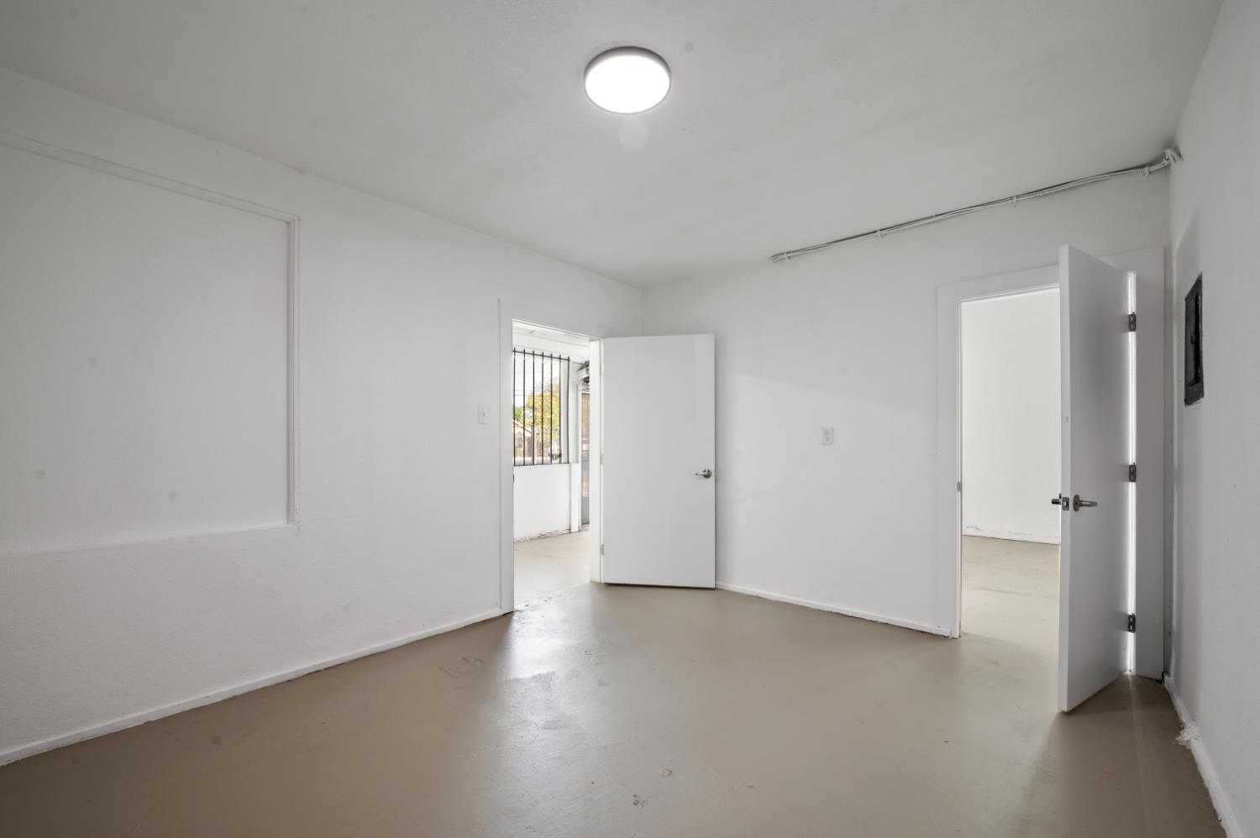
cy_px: 419
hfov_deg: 104.3
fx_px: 490
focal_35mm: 14
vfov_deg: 81.1
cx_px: 630
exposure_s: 1/4
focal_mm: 14
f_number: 9
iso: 250
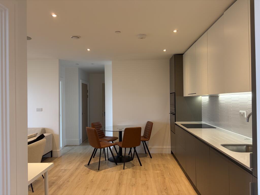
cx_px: 130
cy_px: 98
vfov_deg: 53.1
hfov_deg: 67.3
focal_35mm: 26
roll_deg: +0.6
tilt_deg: +0.9
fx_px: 195
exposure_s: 1/100
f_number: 1.6
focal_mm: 5.96
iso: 160
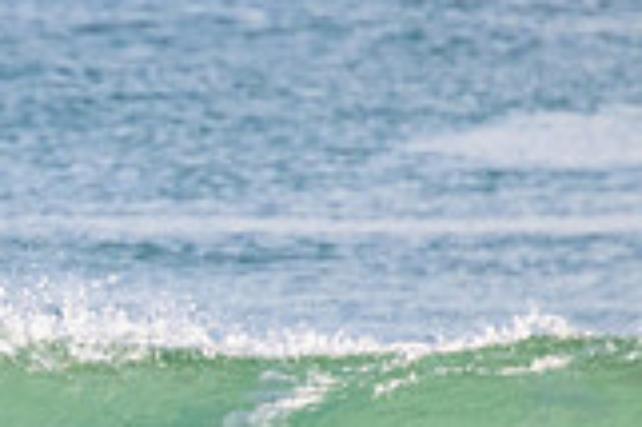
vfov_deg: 0.5
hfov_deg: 0.7
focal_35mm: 2881
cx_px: -431
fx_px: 51325
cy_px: 545
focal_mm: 800
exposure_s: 1/2000
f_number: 11
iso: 2500
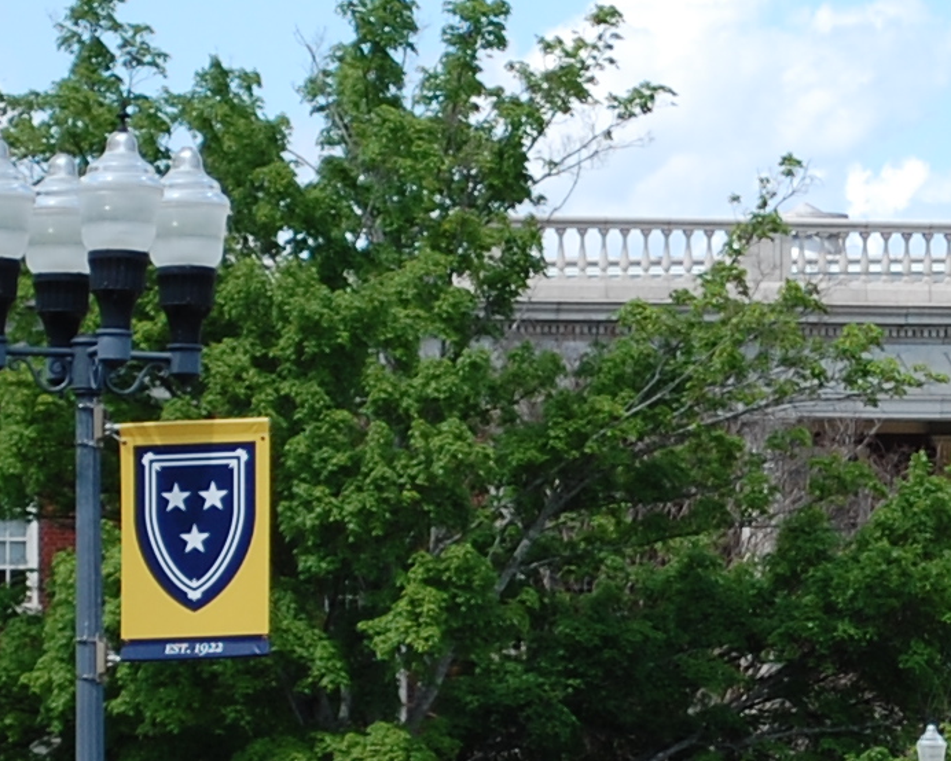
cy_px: 495
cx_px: 750
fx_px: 9461
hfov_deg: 5.7
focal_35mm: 336
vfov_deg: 4.6
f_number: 5.6
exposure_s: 1/500
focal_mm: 55
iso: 200
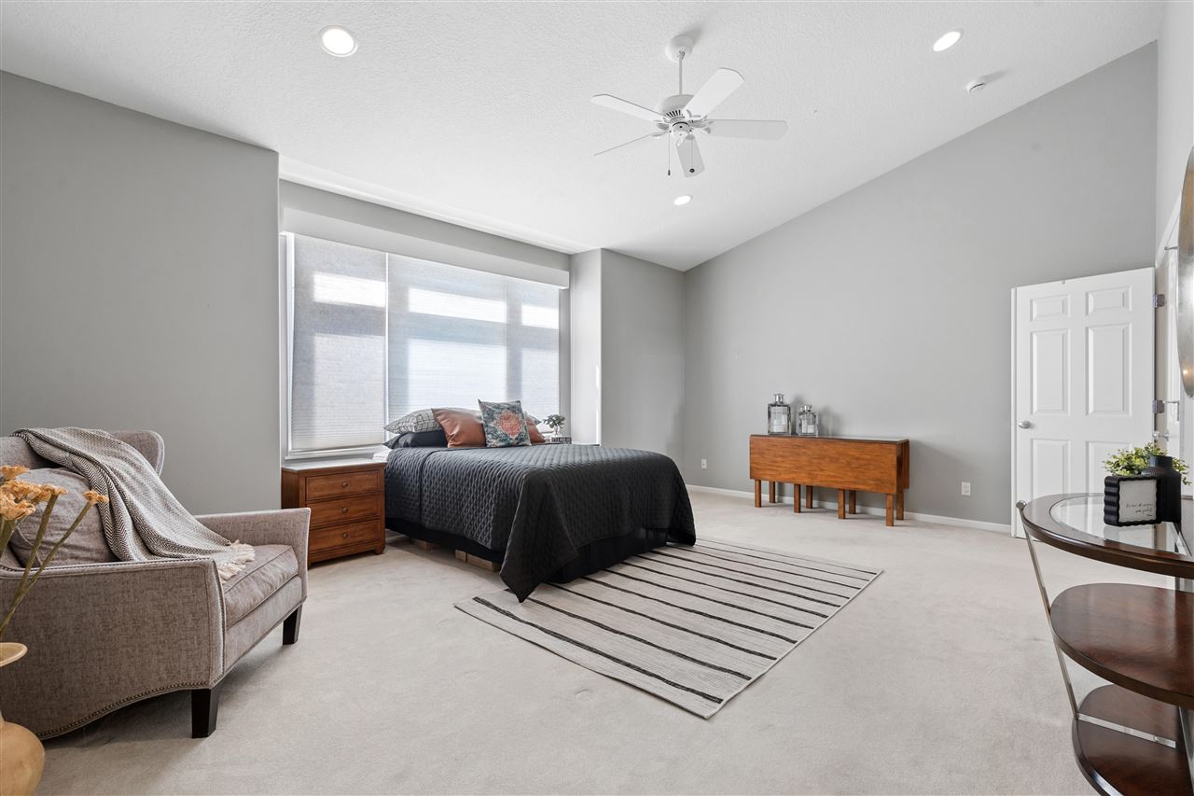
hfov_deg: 96.7
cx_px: 597
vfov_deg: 73.7
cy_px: 398
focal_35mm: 16
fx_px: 531
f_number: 9
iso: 400
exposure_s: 1/15
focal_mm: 16
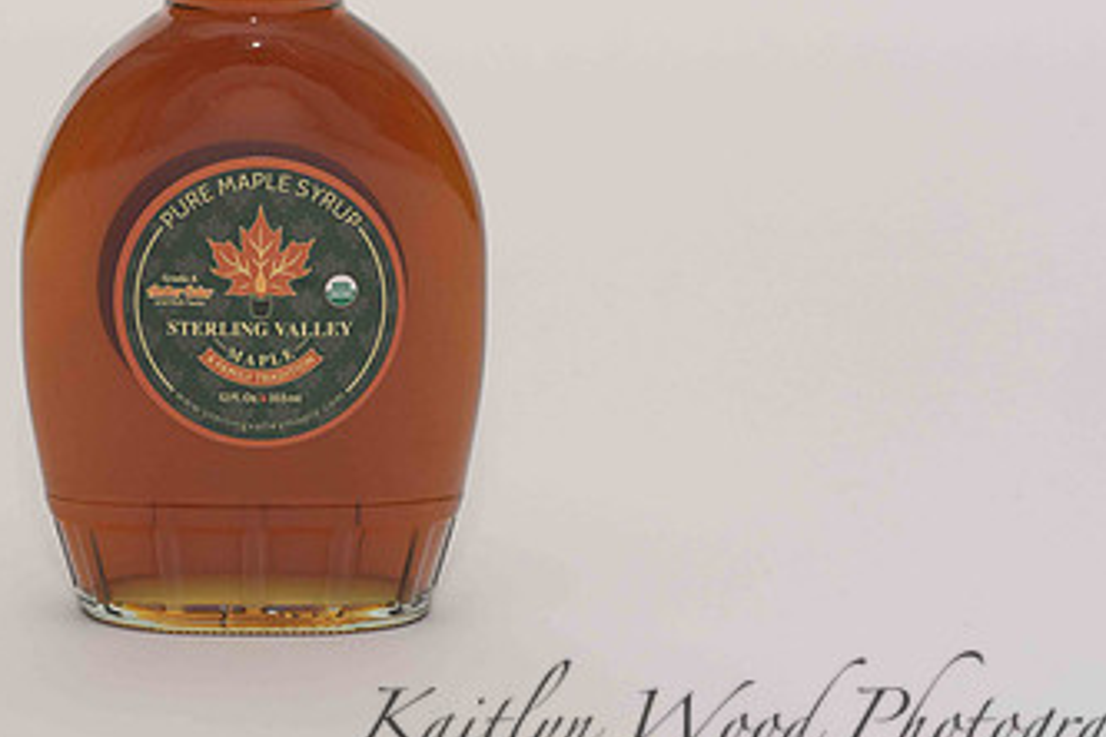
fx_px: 4547
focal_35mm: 148
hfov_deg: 13.8
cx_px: 359
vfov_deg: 9.3
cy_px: 207
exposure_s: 1/100
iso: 400
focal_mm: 85
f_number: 13
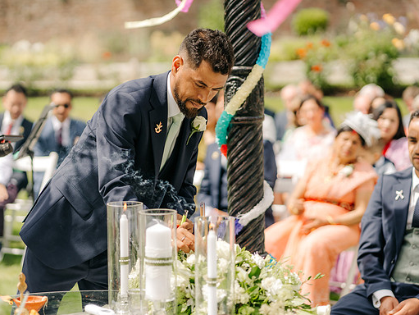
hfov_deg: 21.1
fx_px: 1126
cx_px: 188
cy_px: 158
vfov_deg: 15.9
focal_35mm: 93
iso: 100
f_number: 2.2
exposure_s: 1/2500
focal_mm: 85
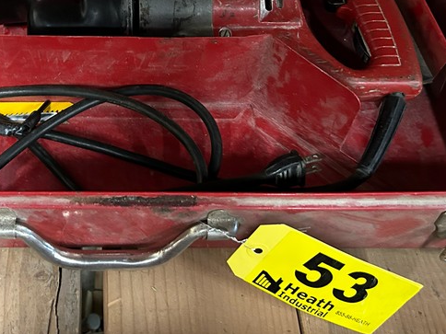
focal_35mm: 55
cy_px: 22
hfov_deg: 34.3
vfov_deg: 25.6
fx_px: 709
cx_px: 120
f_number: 1.5
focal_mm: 5.7
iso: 640
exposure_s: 1/40
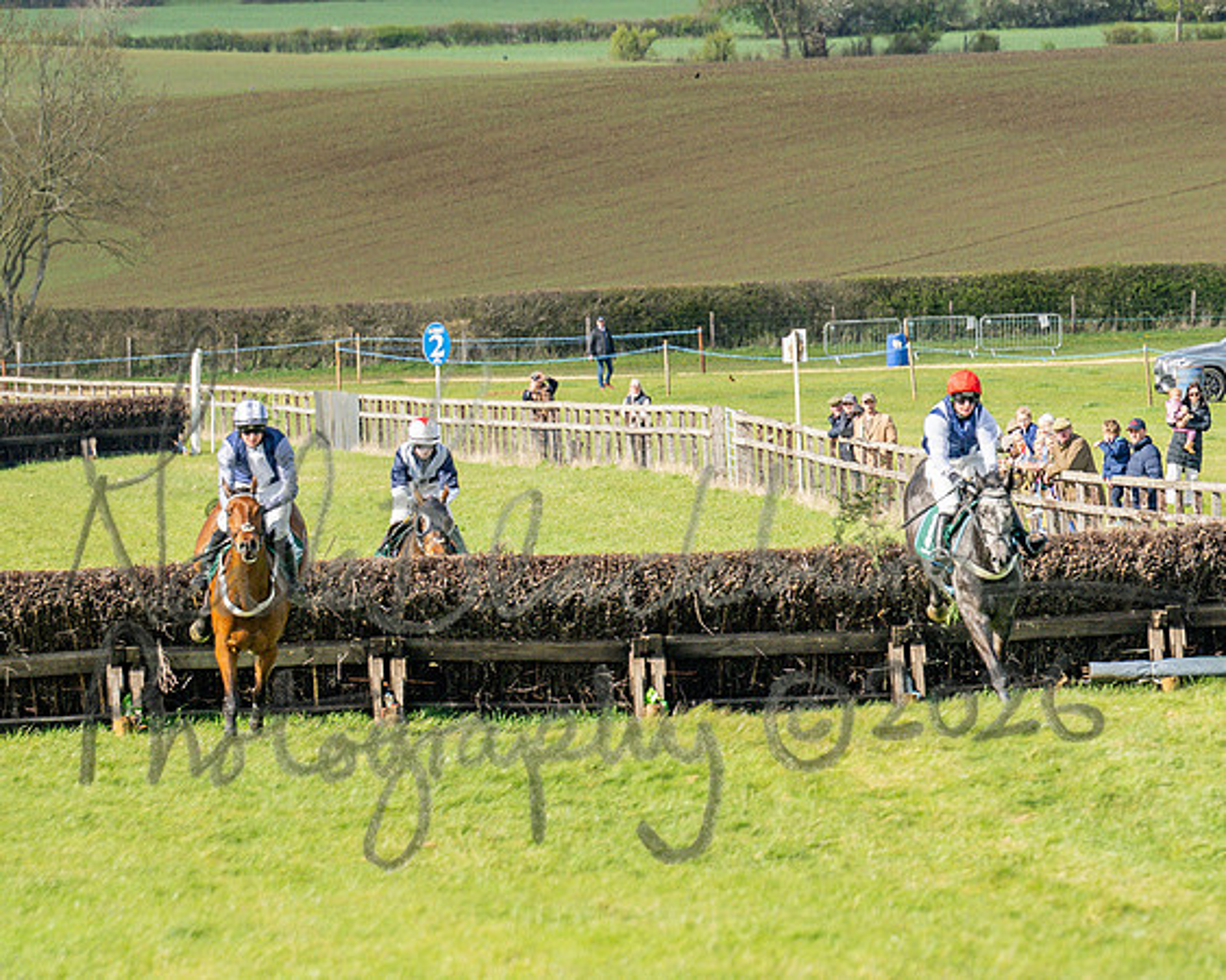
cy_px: 409
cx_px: 1137
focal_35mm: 443
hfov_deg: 4.4
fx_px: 16082
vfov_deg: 3.5
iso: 250
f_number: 4.5
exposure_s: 1/1600
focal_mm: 155
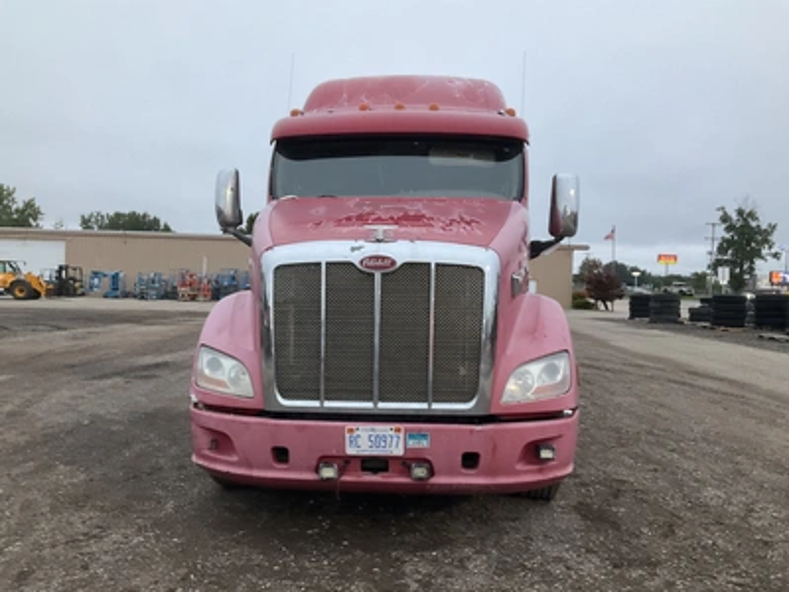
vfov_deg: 48.2
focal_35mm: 29
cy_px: 296
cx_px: 394
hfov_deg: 61.7
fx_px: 661
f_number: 1.8
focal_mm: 3
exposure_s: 1/60
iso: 160
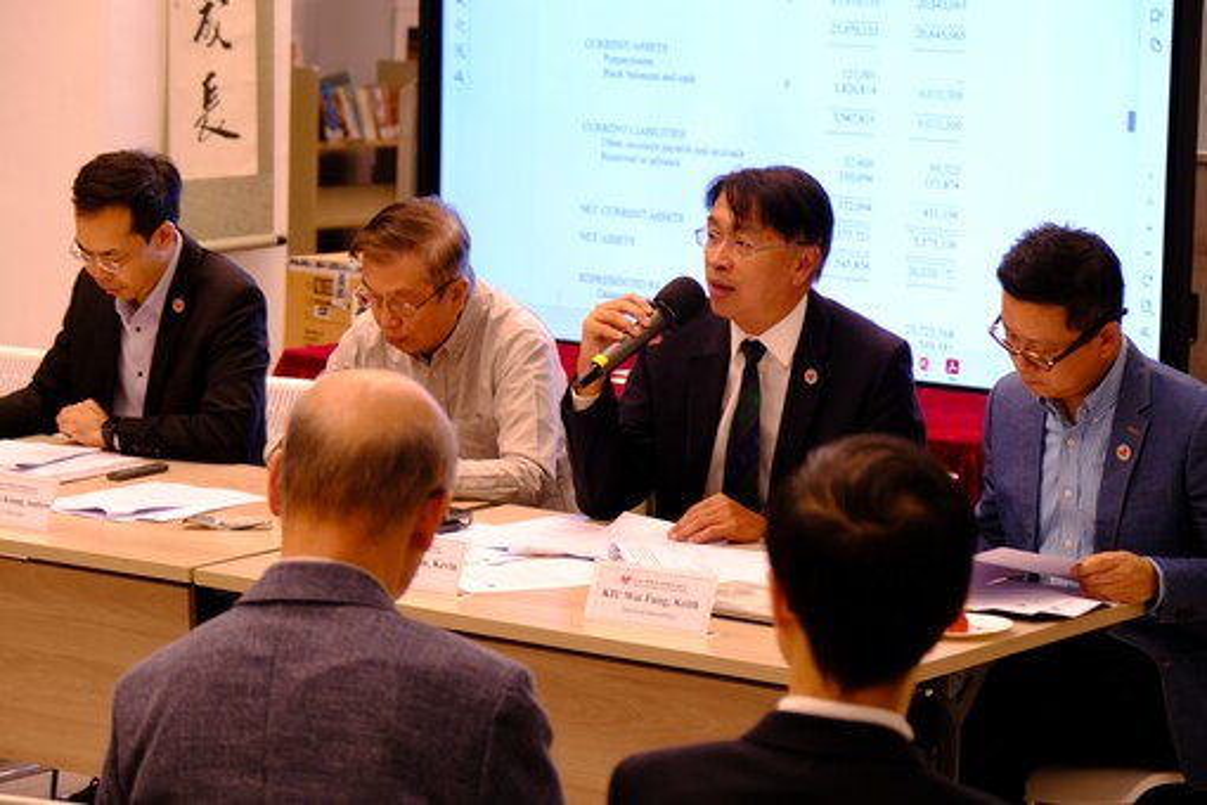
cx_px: 604
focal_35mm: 108
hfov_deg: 18.9
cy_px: 402
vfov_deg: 12.7
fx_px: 3621
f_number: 4
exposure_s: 1/10
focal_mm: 72.1
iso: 160
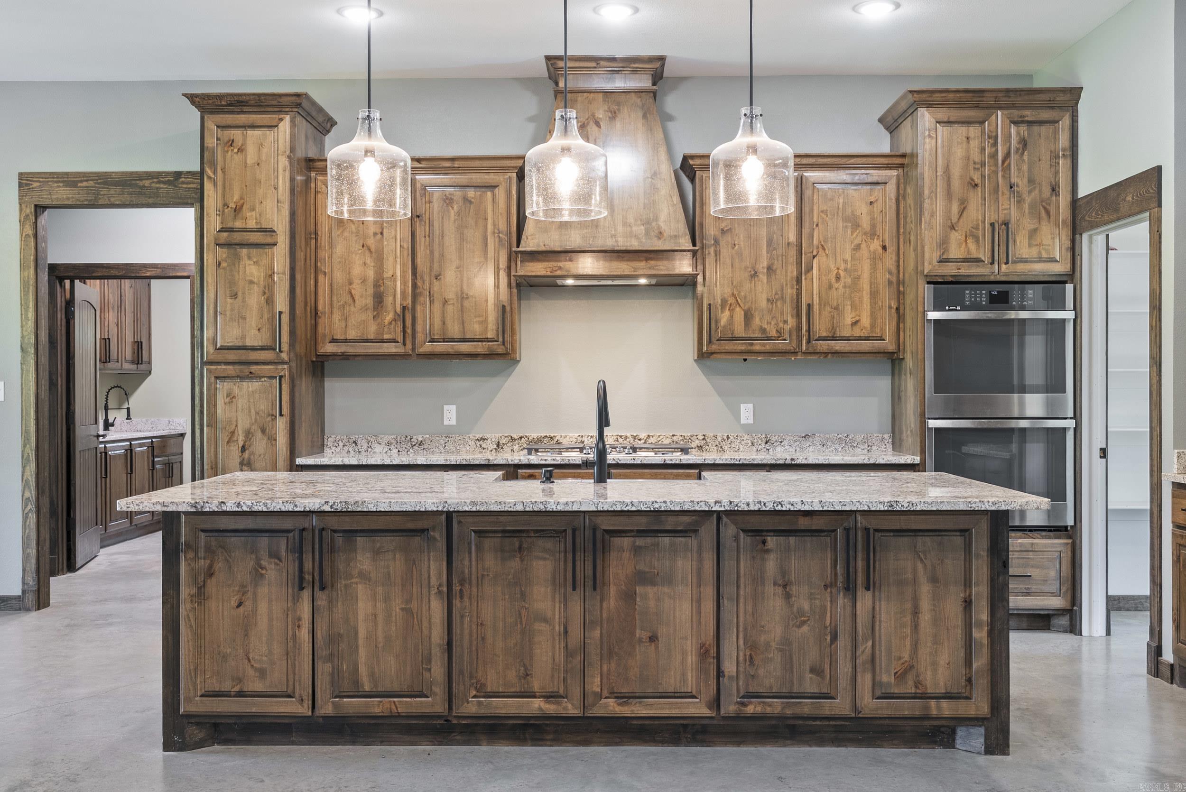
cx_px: 593
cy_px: 396
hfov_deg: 54.4
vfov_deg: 37.9
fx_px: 1154
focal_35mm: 35
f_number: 9
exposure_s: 1.6
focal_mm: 35
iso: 250
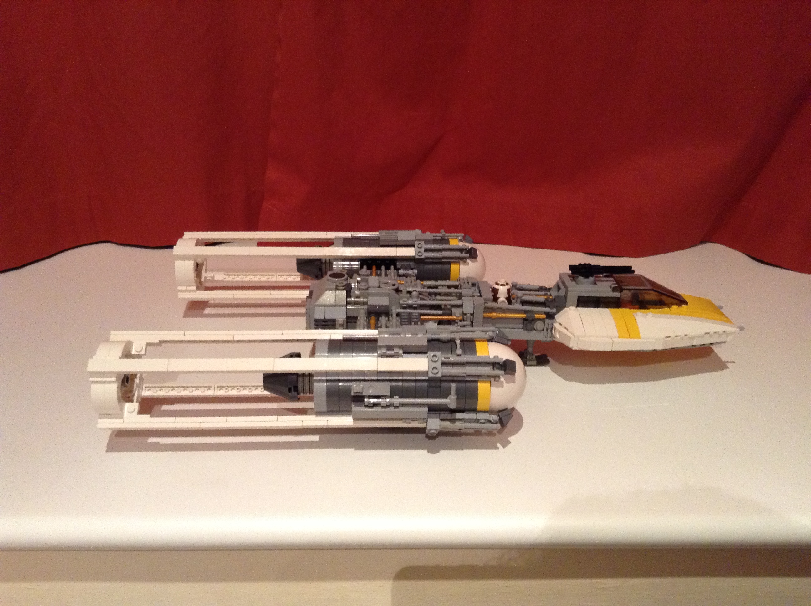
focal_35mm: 33
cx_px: 406
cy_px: 303
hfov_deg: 55.4
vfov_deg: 42.8
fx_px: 772
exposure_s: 1/15
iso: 250
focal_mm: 3.3
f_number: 2.4
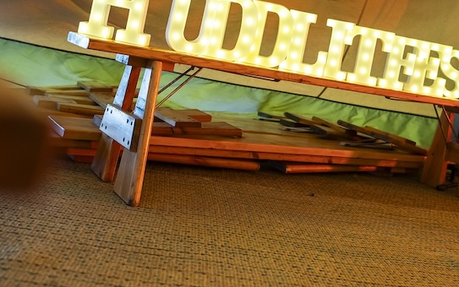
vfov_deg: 27.6
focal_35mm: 45
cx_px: 298
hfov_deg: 43.8
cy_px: 27
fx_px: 563
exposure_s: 1/100
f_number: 2
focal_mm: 20
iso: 1000
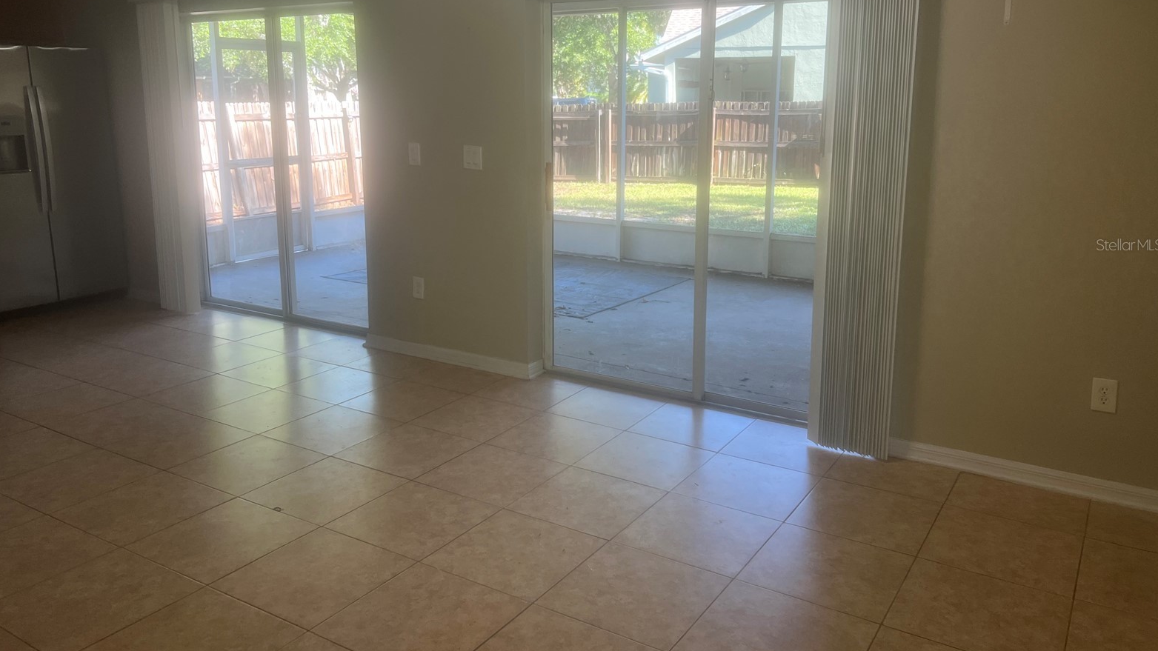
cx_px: 573
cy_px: 244
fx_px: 890
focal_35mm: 29
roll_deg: -0.2
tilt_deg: -7.8
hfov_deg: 66.1
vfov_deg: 39.9
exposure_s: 1/120
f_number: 1.5
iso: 64
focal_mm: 5.7
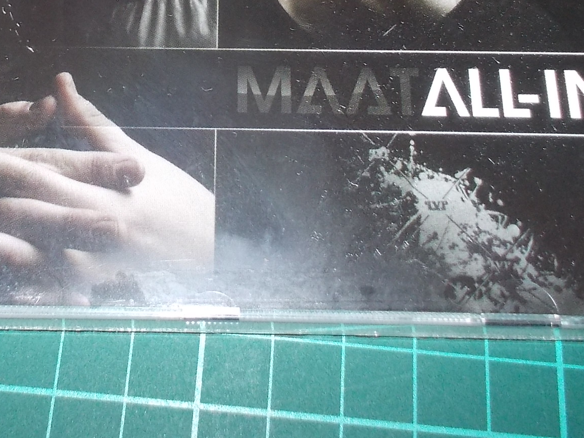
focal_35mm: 57
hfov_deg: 33.5
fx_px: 962
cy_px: 29
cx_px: 196
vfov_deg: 24.8
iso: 200
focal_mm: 4.1
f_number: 3.3
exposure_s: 1/30
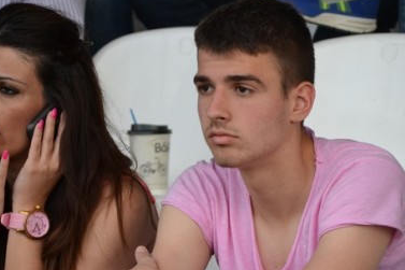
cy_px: 154
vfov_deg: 7.0
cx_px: 244
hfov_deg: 10.4
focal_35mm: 197
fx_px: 2214
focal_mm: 75
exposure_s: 1/500
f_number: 4.2
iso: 1000
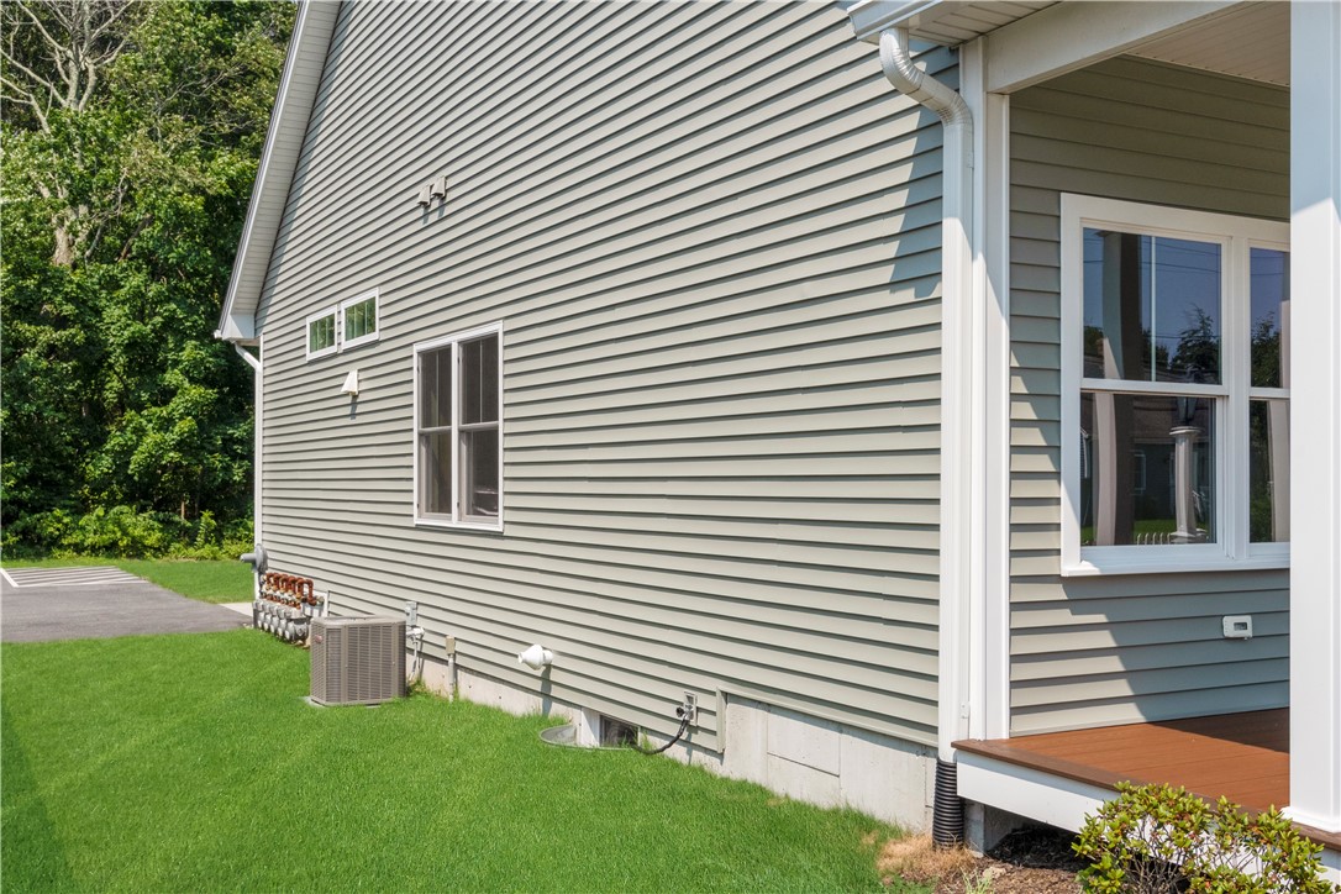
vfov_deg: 36.9
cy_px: 447
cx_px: 670
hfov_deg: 53.1
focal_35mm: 36
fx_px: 1341
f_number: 11
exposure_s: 1/800
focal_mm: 24
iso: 400
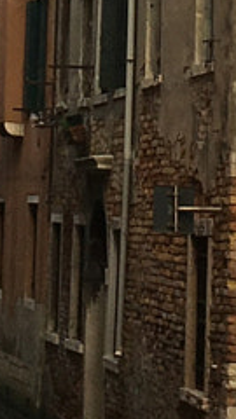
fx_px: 2347
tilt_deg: +11.7
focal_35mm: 211
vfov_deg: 9.7
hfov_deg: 5.7
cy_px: -332
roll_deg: -2.4
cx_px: -12
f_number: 2.2
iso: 25
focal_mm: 4.15
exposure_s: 1/358
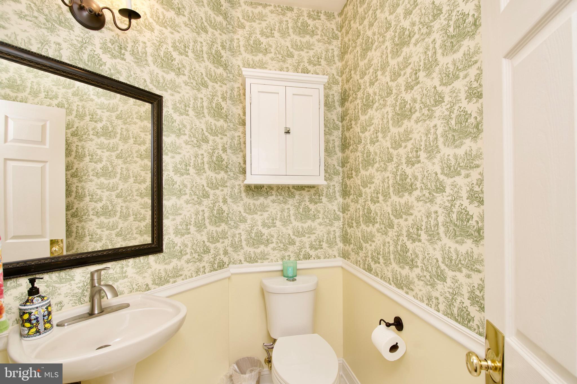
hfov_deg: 96.7
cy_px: 192
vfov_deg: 73.7
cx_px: 288
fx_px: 256
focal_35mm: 16
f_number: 7.1
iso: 320
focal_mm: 11
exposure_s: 1/25
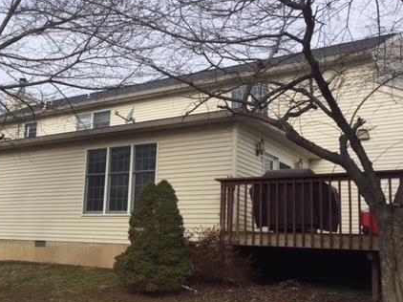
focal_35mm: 44
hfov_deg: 42.0
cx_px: 113
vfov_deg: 32.8
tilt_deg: +9.4
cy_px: 170
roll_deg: -3.3
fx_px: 512
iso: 32
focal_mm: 4.15
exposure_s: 1/1319
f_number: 2.2
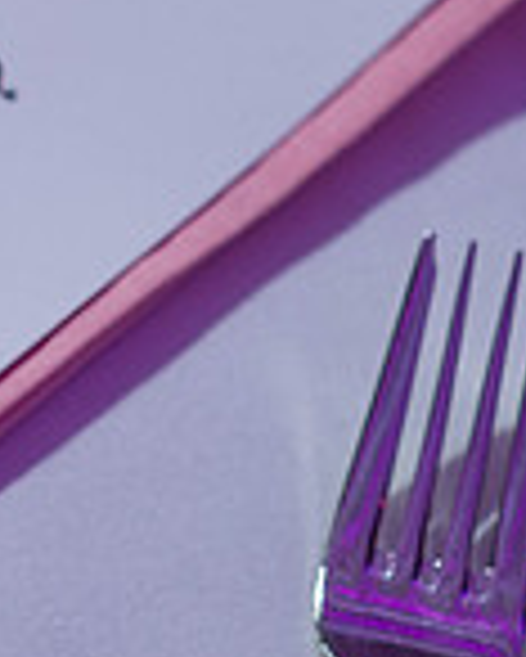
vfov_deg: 6.1
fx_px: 6143
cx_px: -333
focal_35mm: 316
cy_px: -99
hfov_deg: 4.9
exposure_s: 1/160
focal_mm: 85
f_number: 4
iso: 250
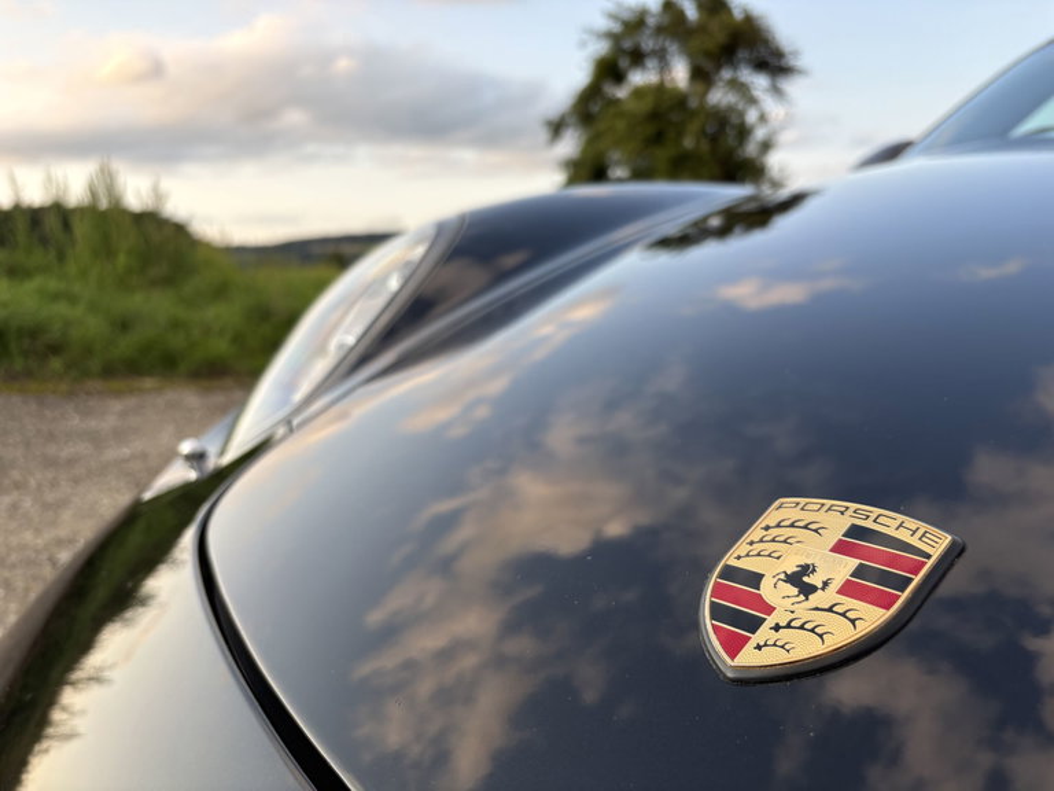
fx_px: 792
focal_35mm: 26
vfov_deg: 53.1
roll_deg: +3.6
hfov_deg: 67.3
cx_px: 527
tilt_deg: -7.4
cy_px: 396
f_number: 1.6
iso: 50
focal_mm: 5.96
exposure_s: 1/265
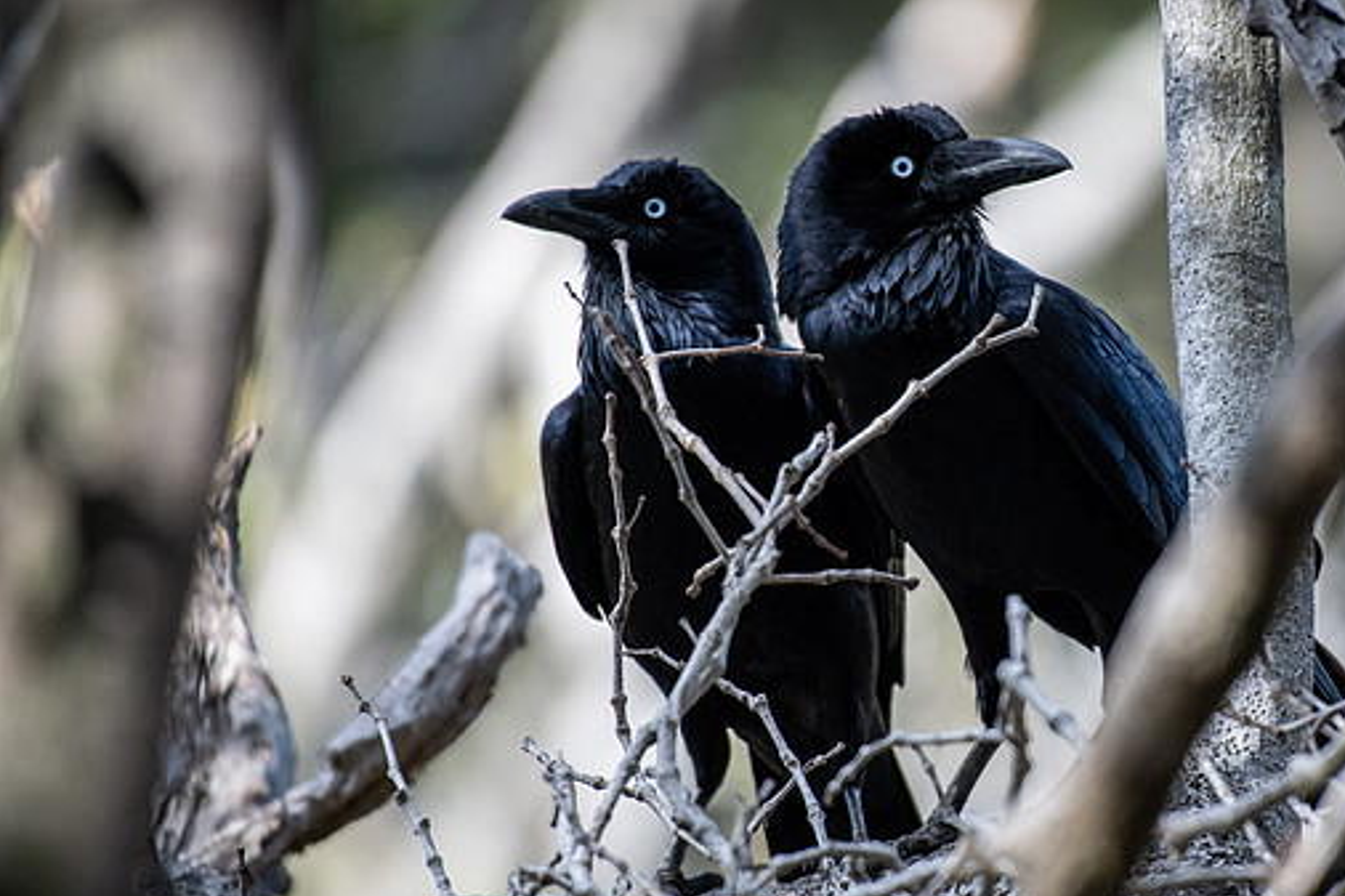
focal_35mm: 912
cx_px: 983
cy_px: 483
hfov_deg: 2.3
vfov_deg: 1.5
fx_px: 34060
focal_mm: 500
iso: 800
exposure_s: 1/800
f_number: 5.6
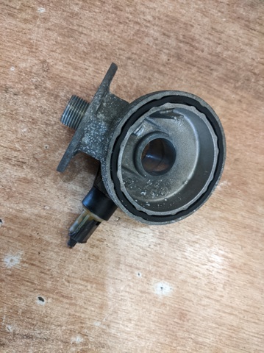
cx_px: 132
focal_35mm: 27
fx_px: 275
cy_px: 176
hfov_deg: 51.3
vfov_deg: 65.4
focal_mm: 4.44
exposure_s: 1/99.9
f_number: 1.8
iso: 701
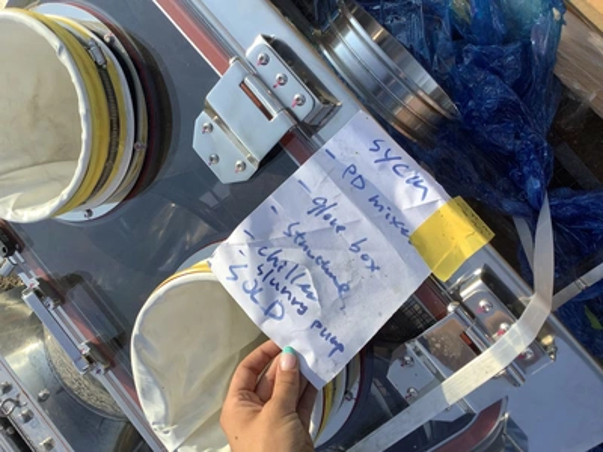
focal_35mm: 31
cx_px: 302
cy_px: 226
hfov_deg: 58.4
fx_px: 540
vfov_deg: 45.4
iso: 25
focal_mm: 3.3
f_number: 2.4
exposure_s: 1/1164
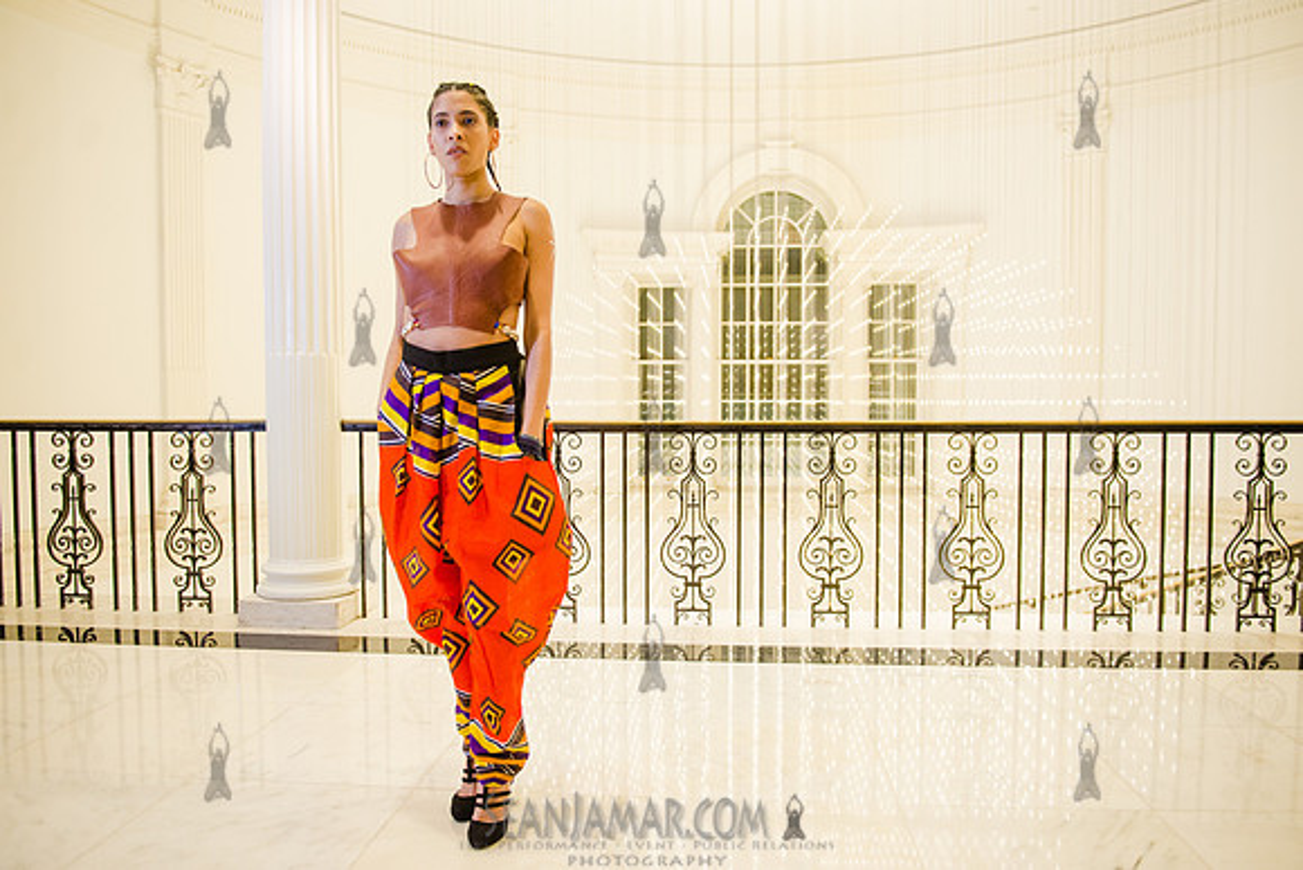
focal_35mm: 27
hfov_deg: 66.7
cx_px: 652
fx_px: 989
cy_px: 435
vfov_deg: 47.4
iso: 2500
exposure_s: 1/200
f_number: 3.2
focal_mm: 27
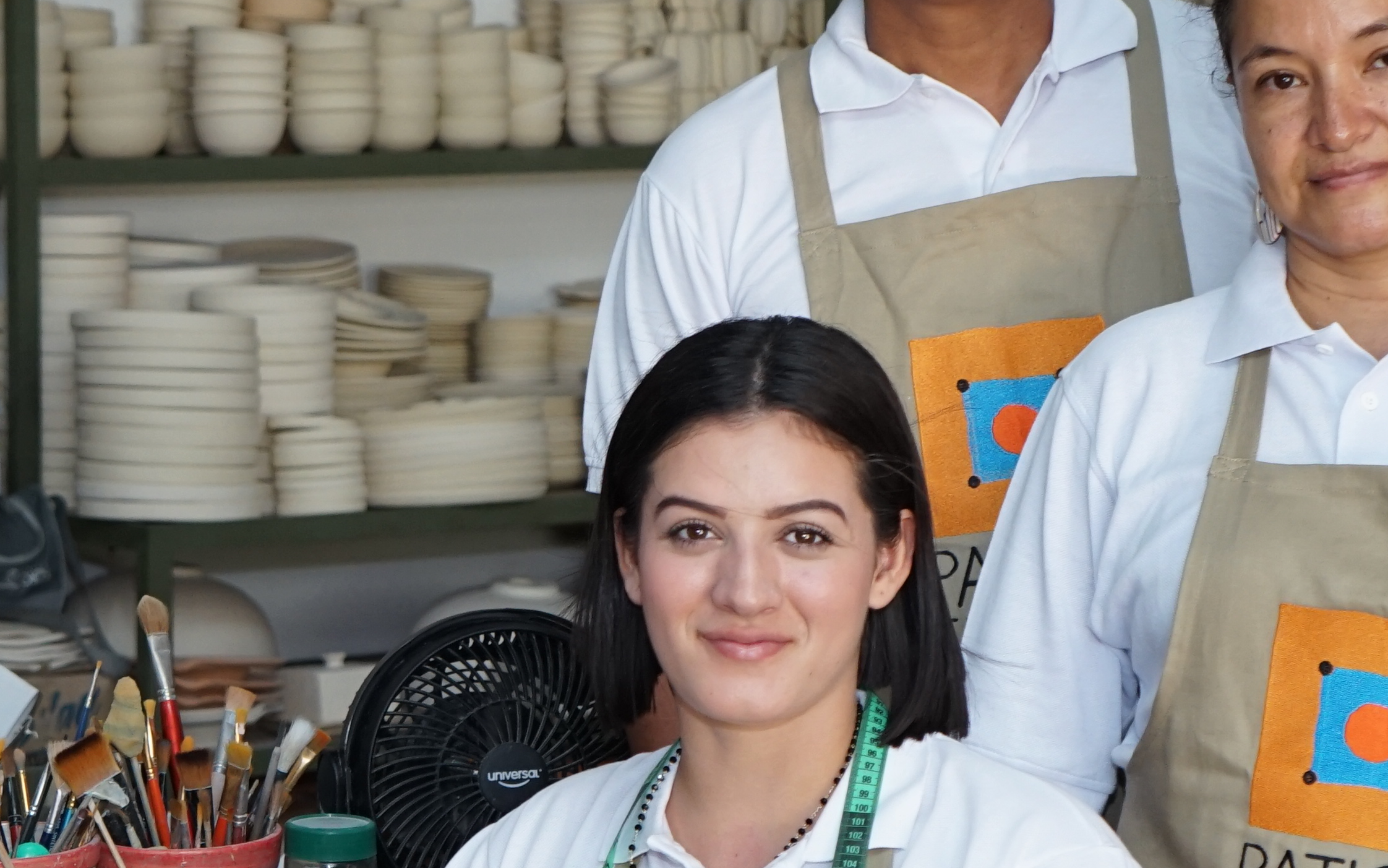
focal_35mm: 109
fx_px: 4124
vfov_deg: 12.0
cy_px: 666
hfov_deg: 19.0
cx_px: 320
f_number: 4
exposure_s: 1/125
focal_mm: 40
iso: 800
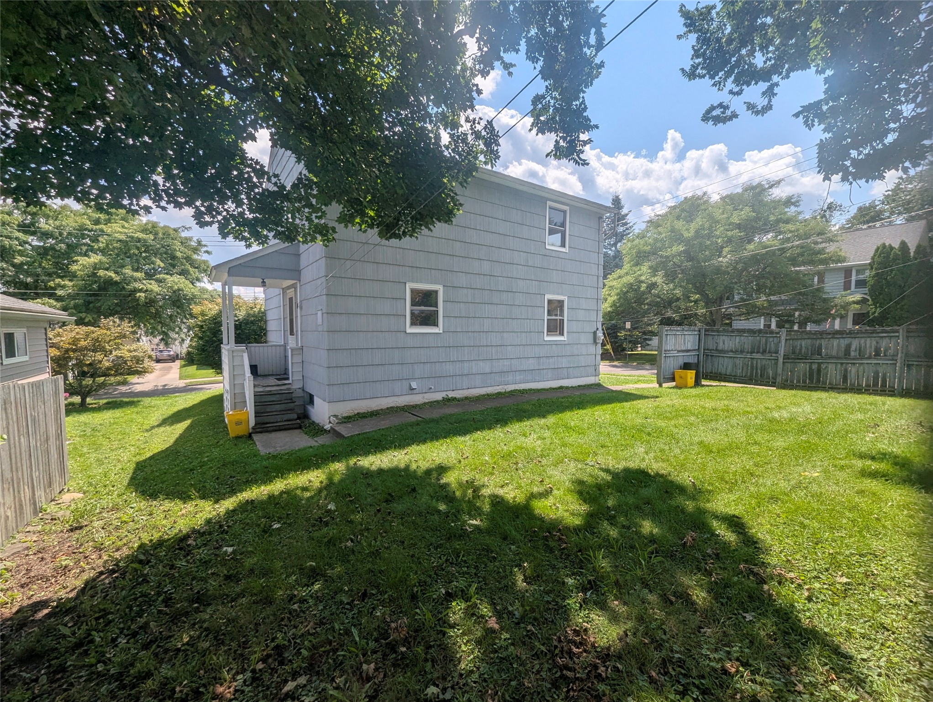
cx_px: 466
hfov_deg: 106.1
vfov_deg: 90.1
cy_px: 351
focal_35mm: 13
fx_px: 351
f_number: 2.2
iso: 48
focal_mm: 1.95
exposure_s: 1/1996
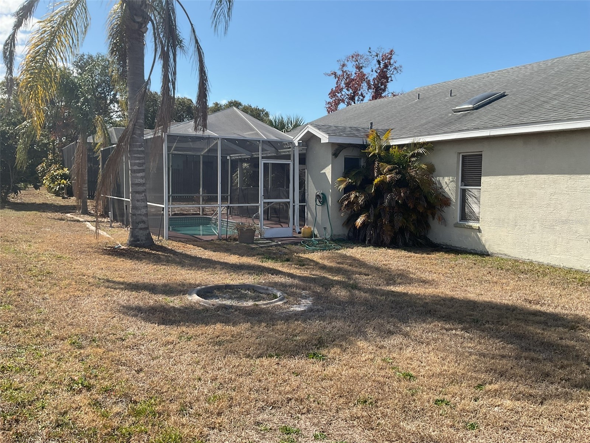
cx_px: 295
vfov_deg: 48.2
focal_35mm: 29
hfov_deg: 61.7
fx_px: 494
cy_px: 222
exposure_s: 1/1626
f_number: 1.8
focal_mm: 3
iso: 16
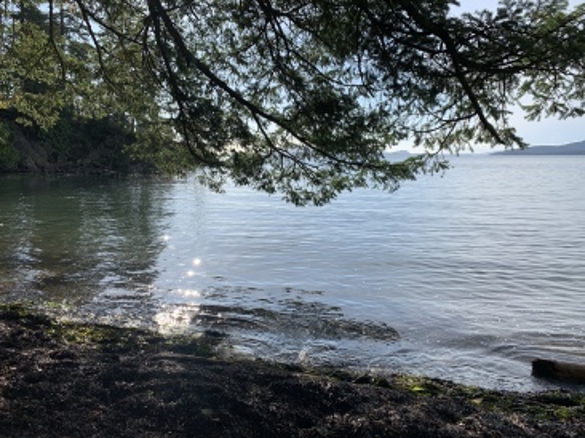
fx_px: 439
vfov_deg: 53.0
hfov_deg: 67.3
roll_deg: +0.5
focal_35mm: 26
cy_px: 219
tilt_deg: -6.8
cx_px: 292
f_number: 1.8
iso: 25
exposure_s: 1/2309
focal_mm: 4.25
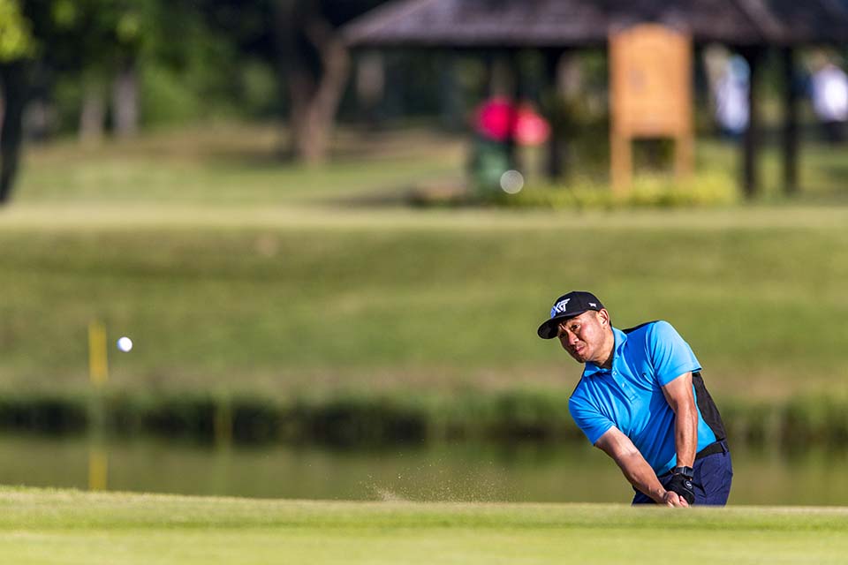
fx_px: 15310
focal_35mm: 650
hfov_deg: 3.2
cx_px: 424
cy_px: 282
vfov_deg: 2.1
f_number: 5.6
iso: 360
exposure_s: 1/3200
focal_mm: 650
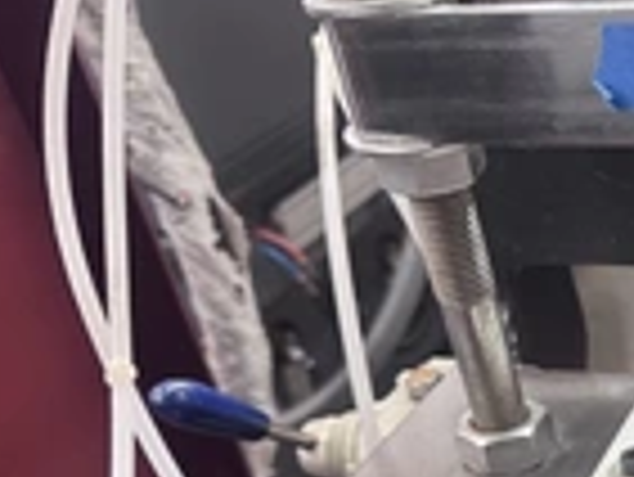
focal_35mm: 68
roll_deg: +6.1
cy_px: 486
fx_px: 1246
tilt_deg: -35.6
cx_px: 863
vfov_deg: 20.9
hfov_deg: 24.3
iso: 250
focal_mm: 6.76
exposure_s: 1/60
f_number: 1.78
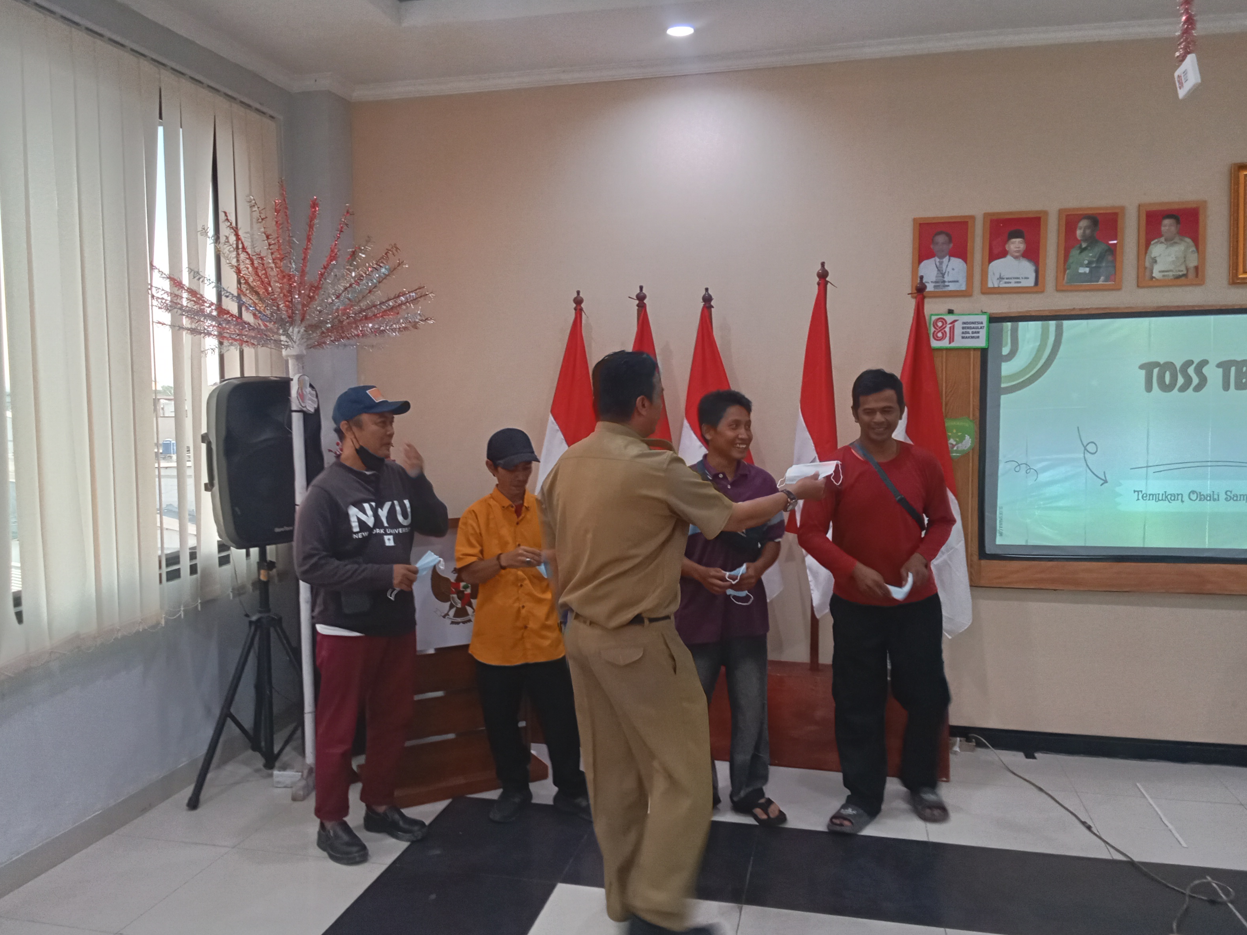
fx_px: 1009
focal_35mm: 28
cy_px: 476
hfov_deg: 63.4
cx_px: 608
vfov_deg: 49.8
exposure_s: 1/33.3
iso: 243
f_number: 2
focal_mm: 2.79
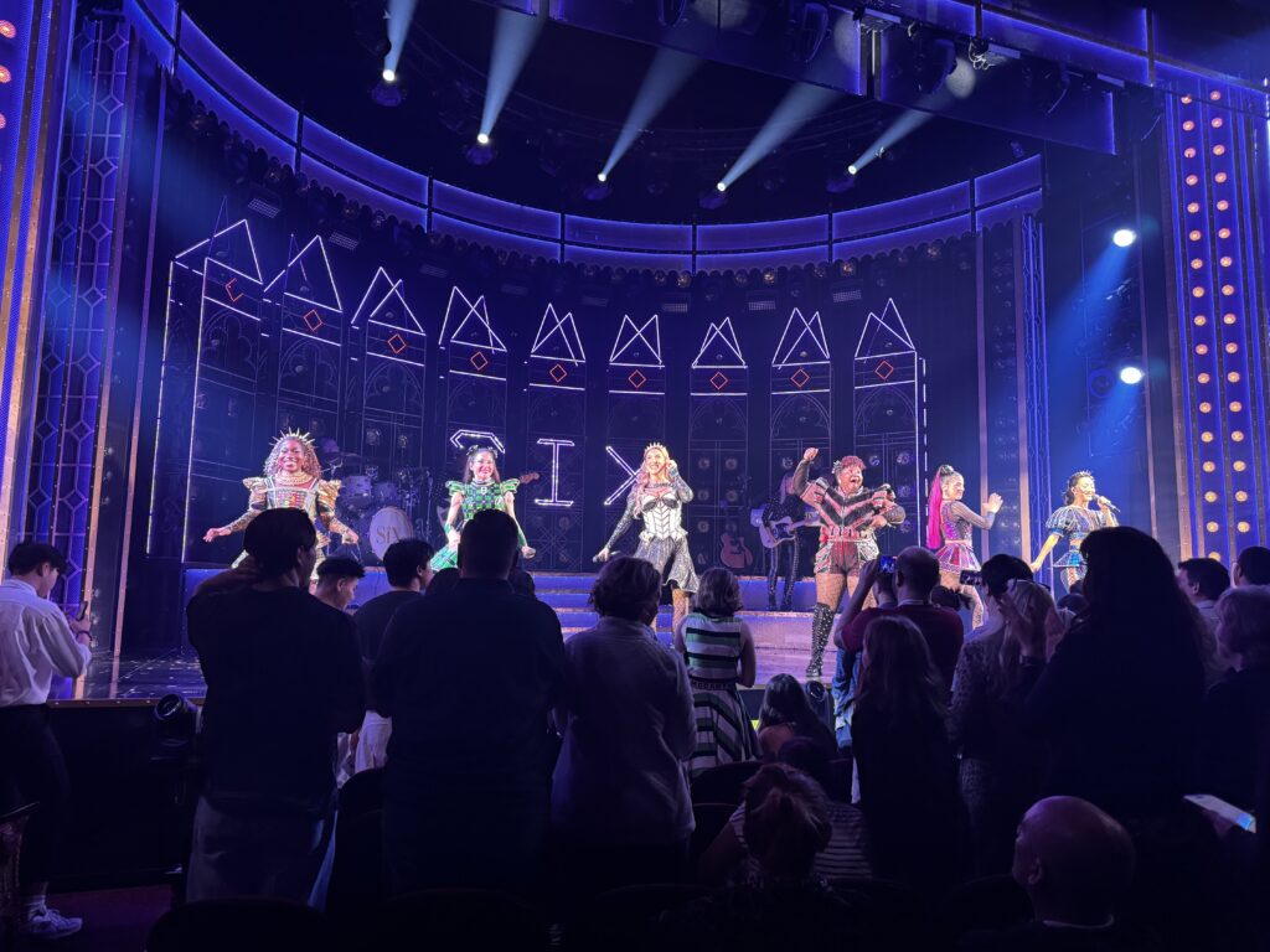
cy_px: 476
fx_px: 881
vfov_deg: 56.8
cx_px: 635
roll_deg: -1.1
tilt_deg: +7.6
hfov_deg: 71.6
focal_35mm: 24
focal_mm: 6.76
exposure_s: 1/57
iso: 800
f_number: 1.78
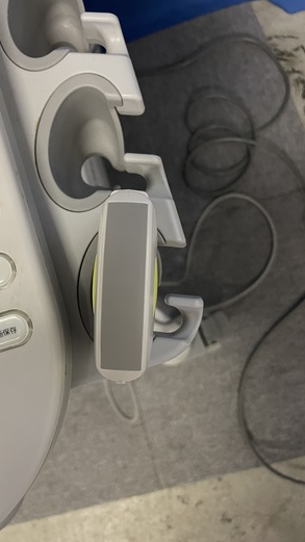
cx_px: 110
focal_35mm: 29
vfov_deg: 66.1
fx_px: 417
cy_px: 276
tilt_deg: -73.8
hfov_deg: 39.8
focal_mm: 4.2
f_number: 1.6
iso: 320
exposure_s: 1/50
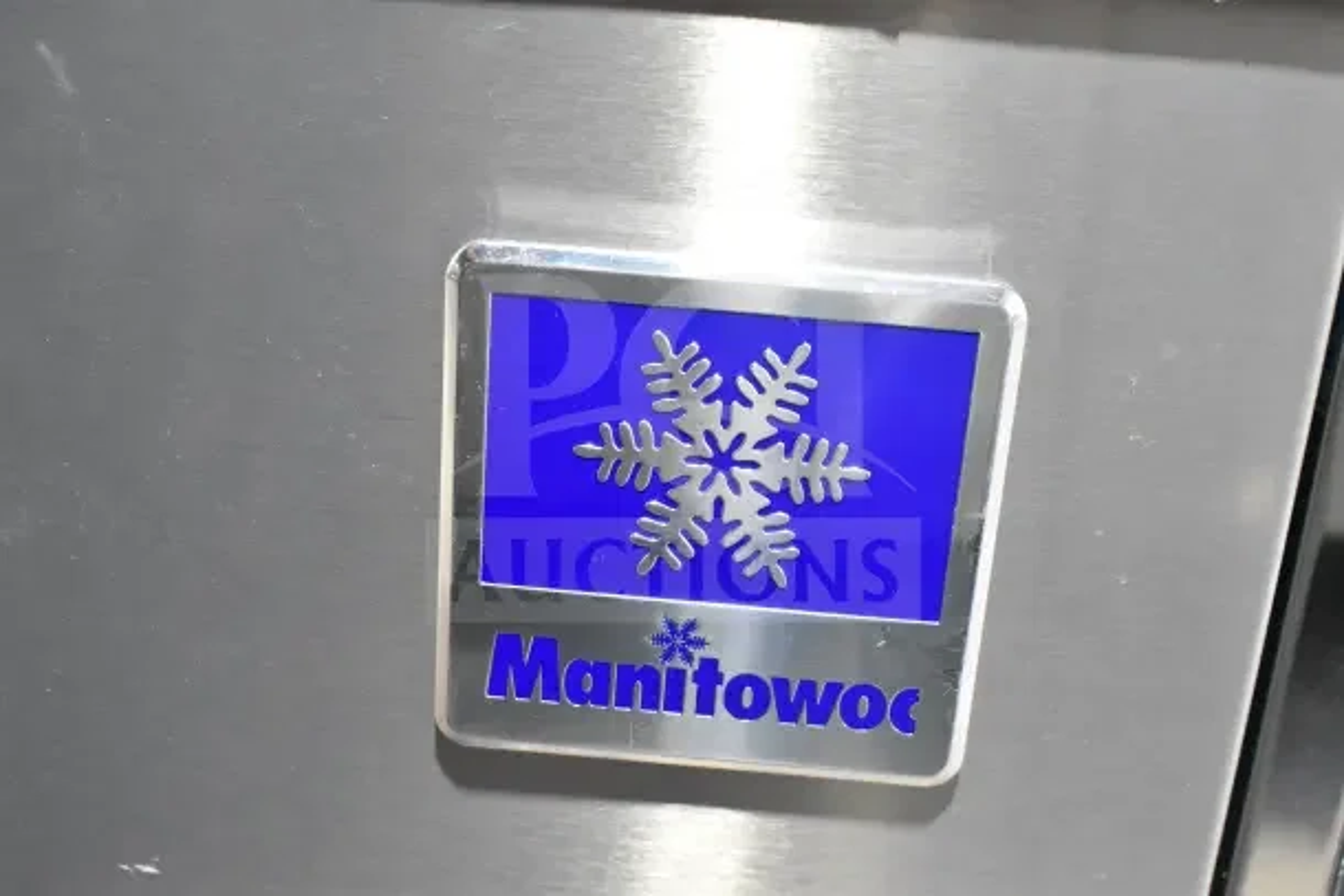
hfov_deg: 43.6
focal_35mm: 45
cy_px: 448
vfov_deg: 29.9
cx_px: 672
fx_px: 1680
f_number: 5.6
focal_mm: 30
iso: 6400
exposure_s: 1/125
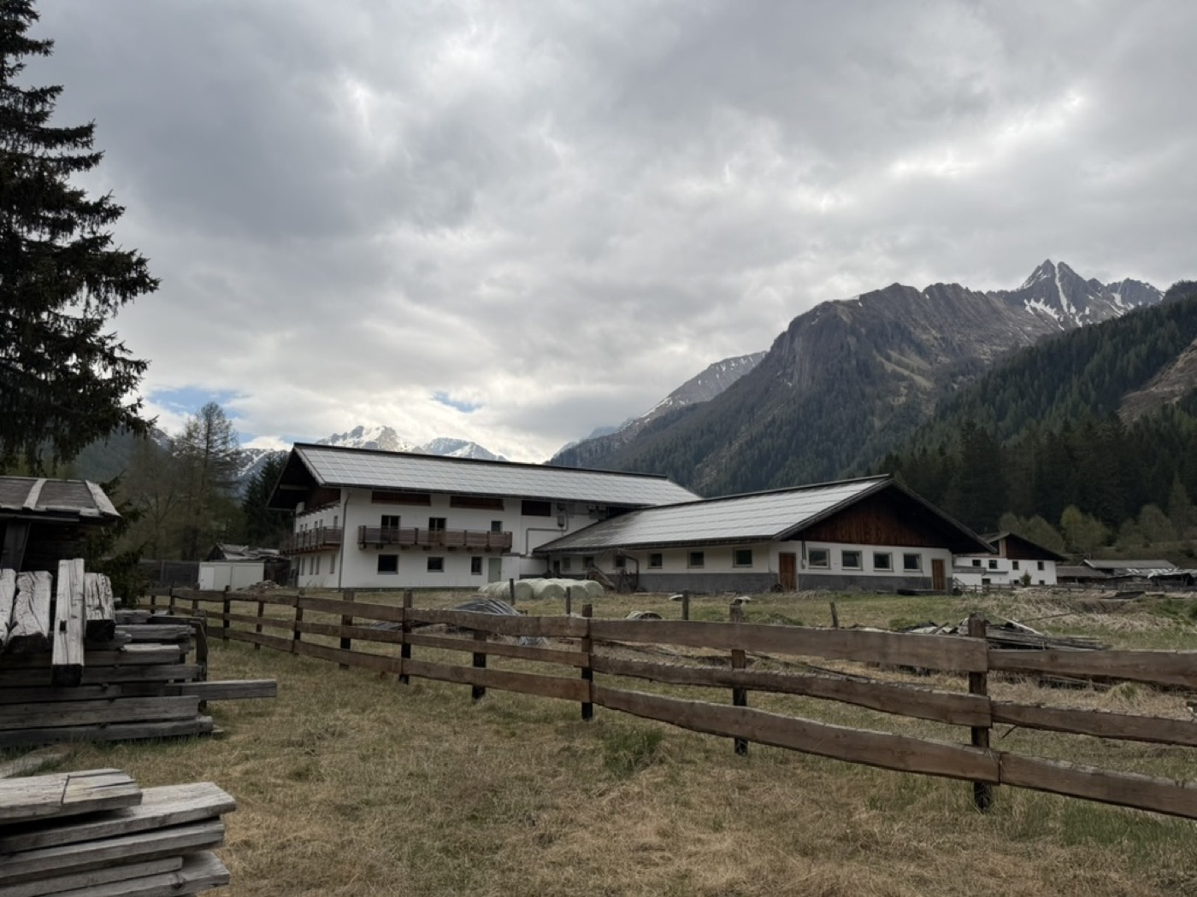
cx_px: 598
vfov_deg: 56.8
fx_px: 830
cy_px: 448
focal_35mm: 24
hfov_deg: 71.6
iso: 80
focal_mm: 6.76
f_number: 1.78
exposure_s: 1/5714
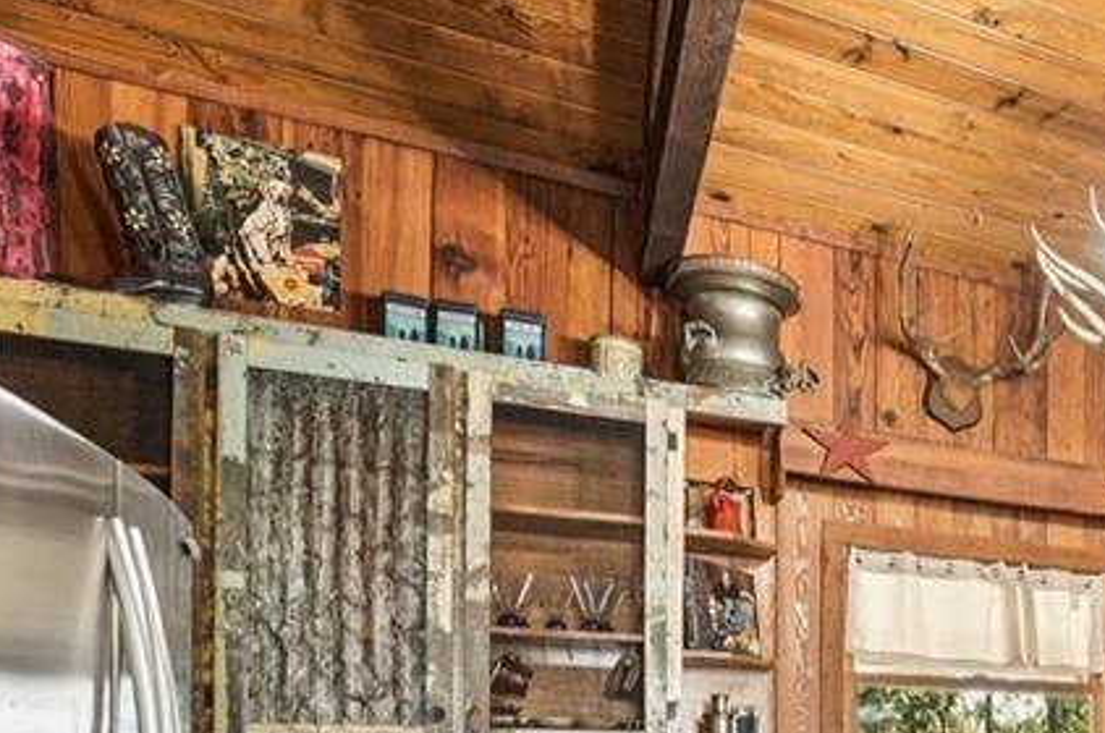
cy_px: 787
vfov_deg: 34.1
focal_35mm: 34
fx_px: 1042
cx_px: 1312
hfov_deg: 40.3
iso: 400
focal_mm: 14
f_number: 8
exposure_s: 1/6
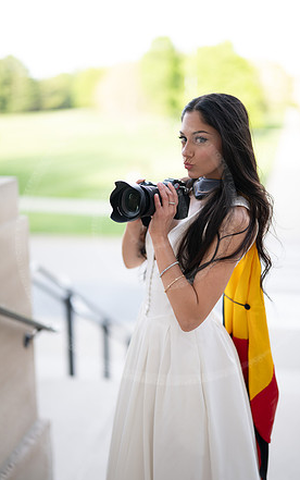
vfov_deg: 38.9
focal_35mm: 52
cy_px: 244
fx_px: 680
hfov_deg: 24.9
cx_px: 162
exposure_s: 1/800
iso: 200
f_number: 1.2
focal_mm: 50
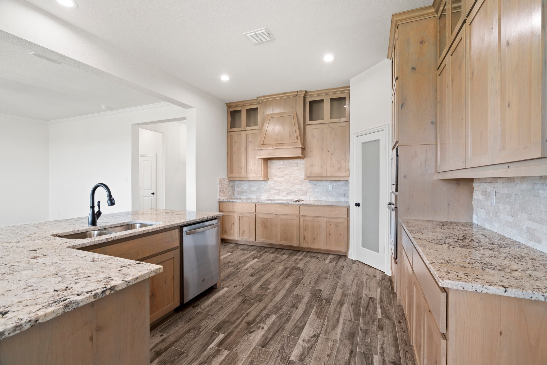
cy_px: 182
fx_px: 243
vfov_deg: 73.7
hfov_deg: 96.7
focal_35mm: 16
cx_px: 274
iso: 400
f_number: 8
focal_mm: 16
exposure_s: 1/2
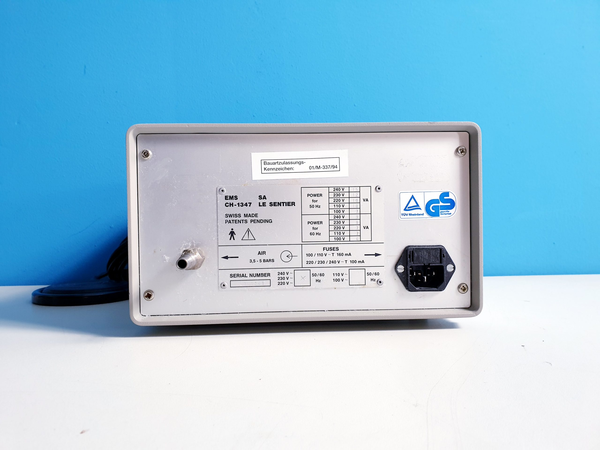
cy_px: 225
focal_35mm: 26
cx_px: 300
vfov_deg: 53.1
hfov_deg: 67.3
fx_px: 451
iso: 160
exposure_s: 1/50
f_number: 2.4
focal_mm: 4.3
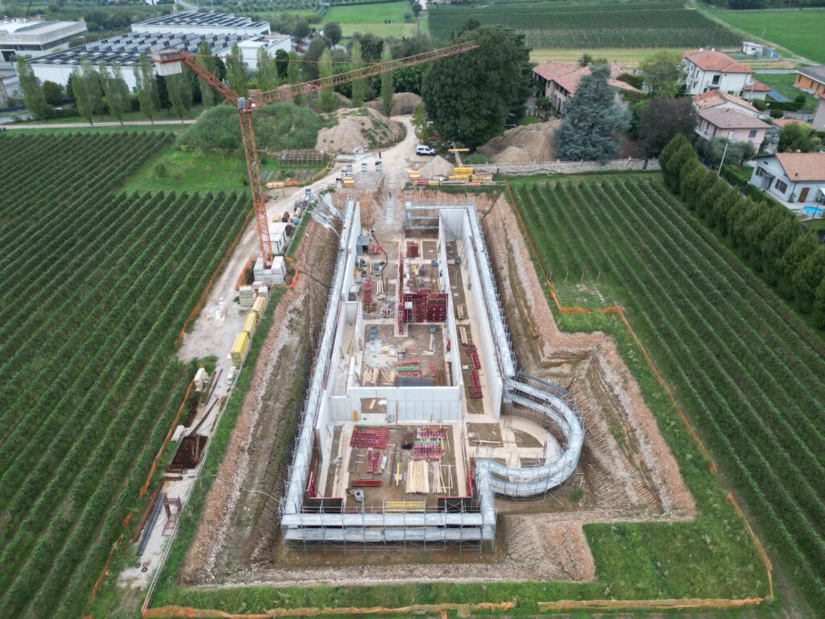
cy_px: 310
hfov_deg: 71.6
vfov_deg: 56.8
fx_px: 572
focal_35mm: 24
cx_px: 412
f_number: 1.7
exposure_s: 1/80
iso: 120
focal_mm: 6.72
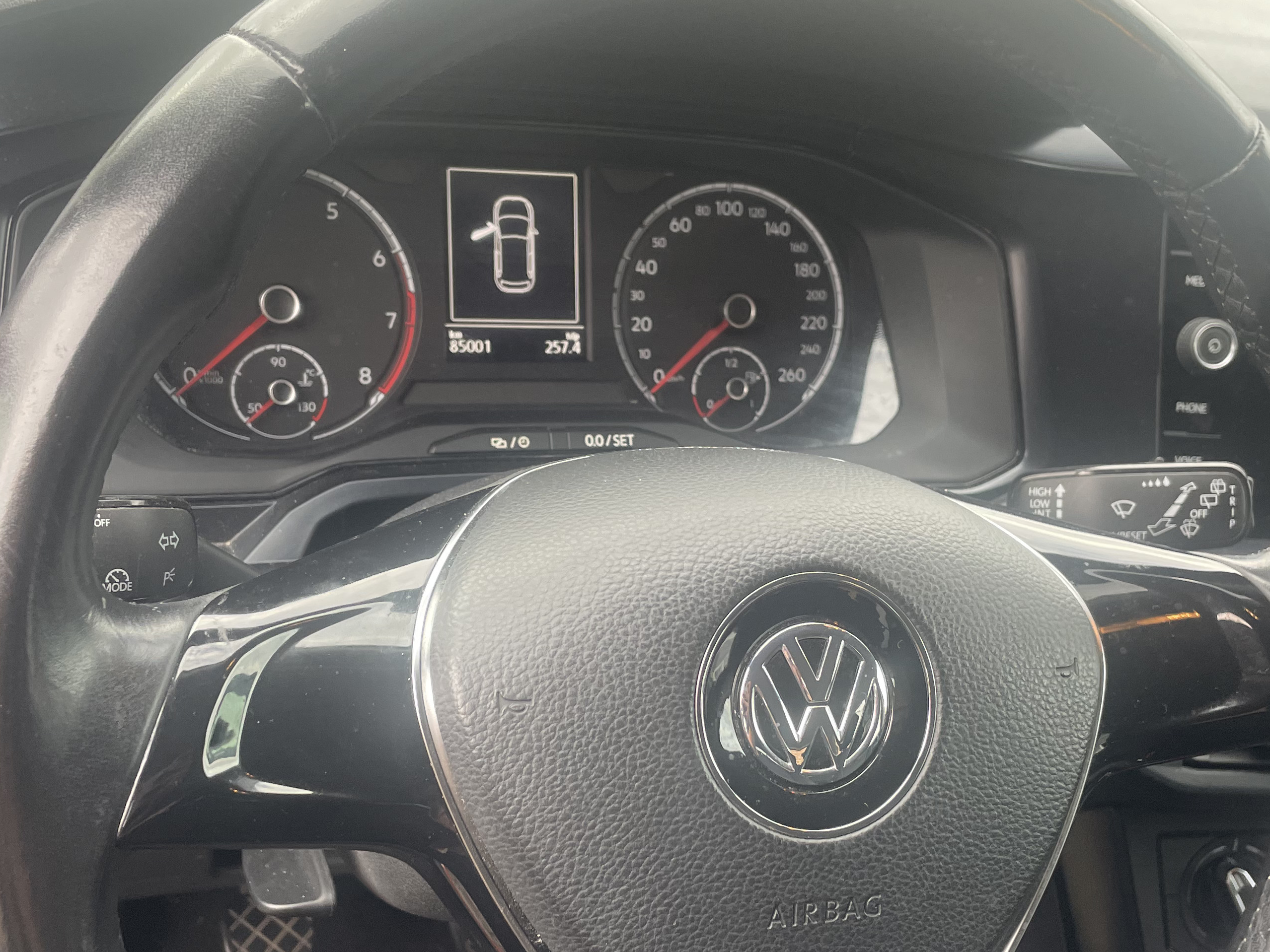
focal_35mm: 41
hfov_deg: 45.8
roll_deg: -9.4
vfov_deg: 35.0
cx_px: 661
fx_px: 1504
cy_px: 580
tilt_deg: -33.3
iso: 100
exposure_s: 1/121
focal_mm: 4.2
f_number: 1.6
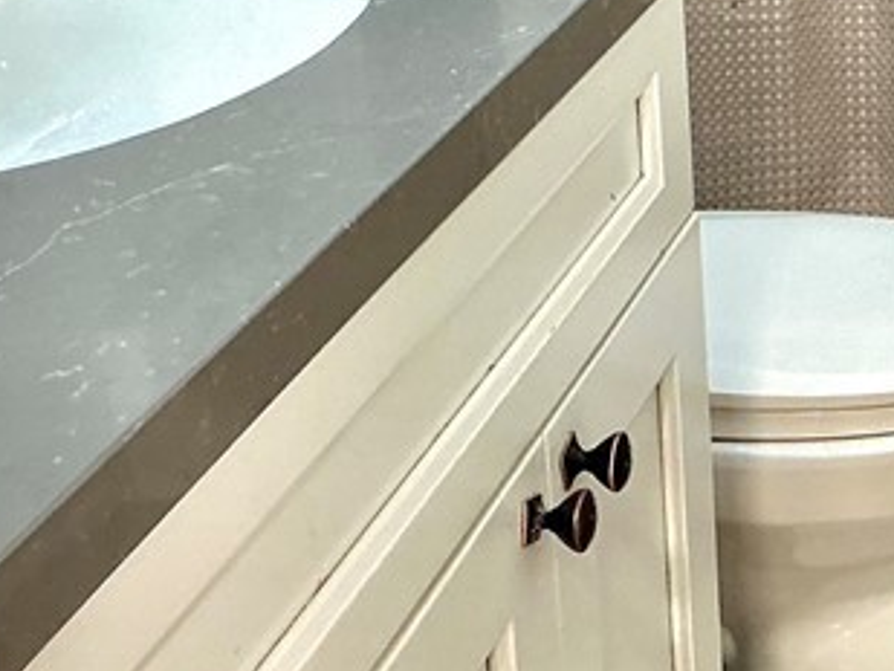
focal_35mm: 96
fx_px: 2480
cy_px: -43
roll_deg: +1.0
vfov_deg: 15.1
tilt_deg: -15.5
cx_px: 1163
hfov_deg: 18.9
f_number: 1.8
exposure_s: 1/60
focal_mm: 3
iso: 125
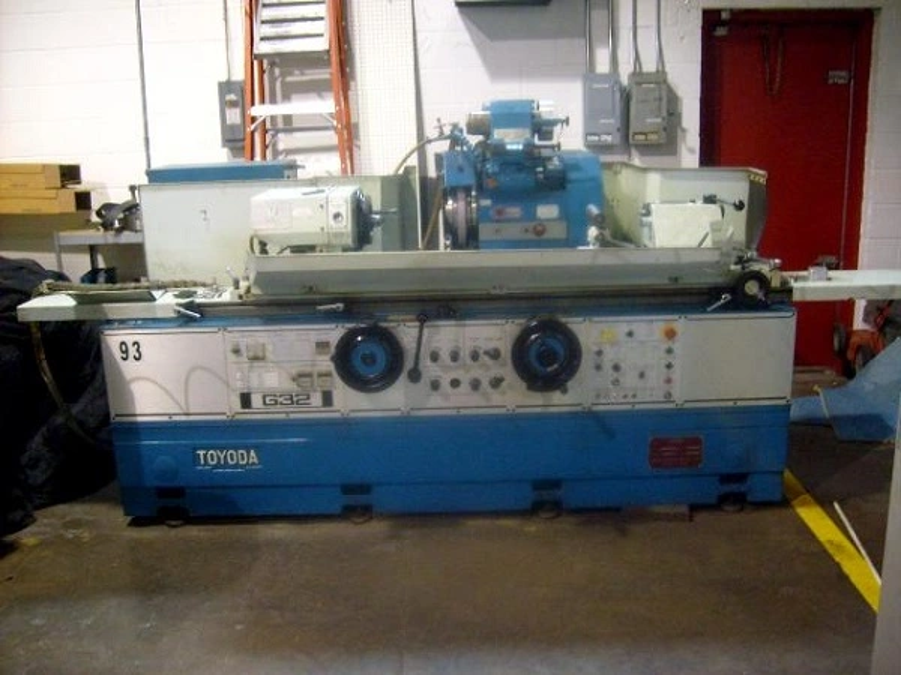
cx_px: 450
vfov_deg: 40.7
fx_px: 911
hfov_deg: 52.6
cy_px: 338
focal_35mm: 35
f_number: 2.8
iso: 200
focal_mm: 5.8
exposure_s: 1/15
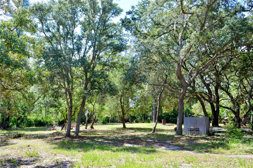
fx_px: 189
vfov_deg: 47.7
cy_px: 84
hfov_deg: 67.5
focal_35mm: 27
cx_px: 126
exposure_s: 1/200
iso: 200
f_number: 7.1
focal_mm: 18
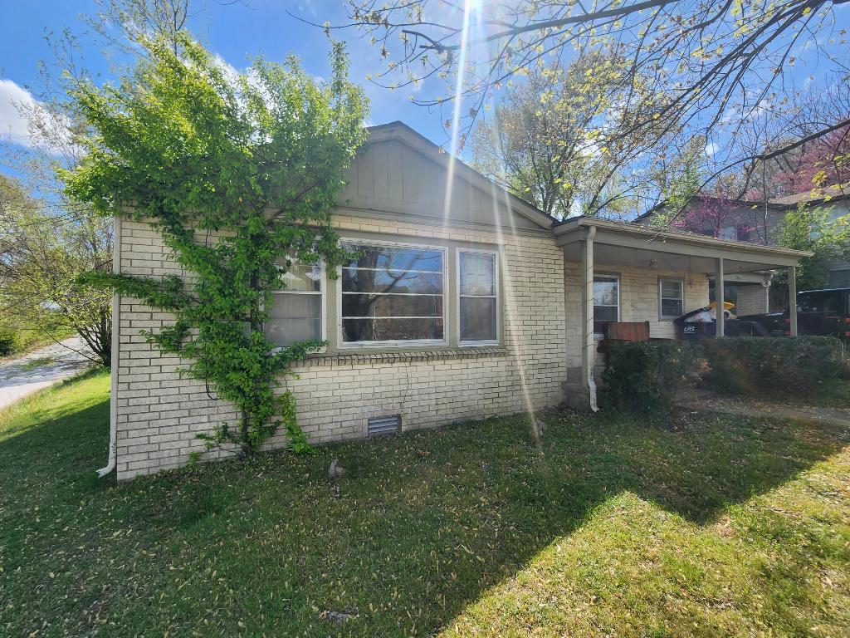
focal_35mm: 13
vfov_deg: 89.9
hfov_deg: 106.2
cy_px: 319
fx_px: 319
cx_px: 425
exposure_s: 1/1318
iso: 50
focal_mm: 2.2
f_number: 2.2
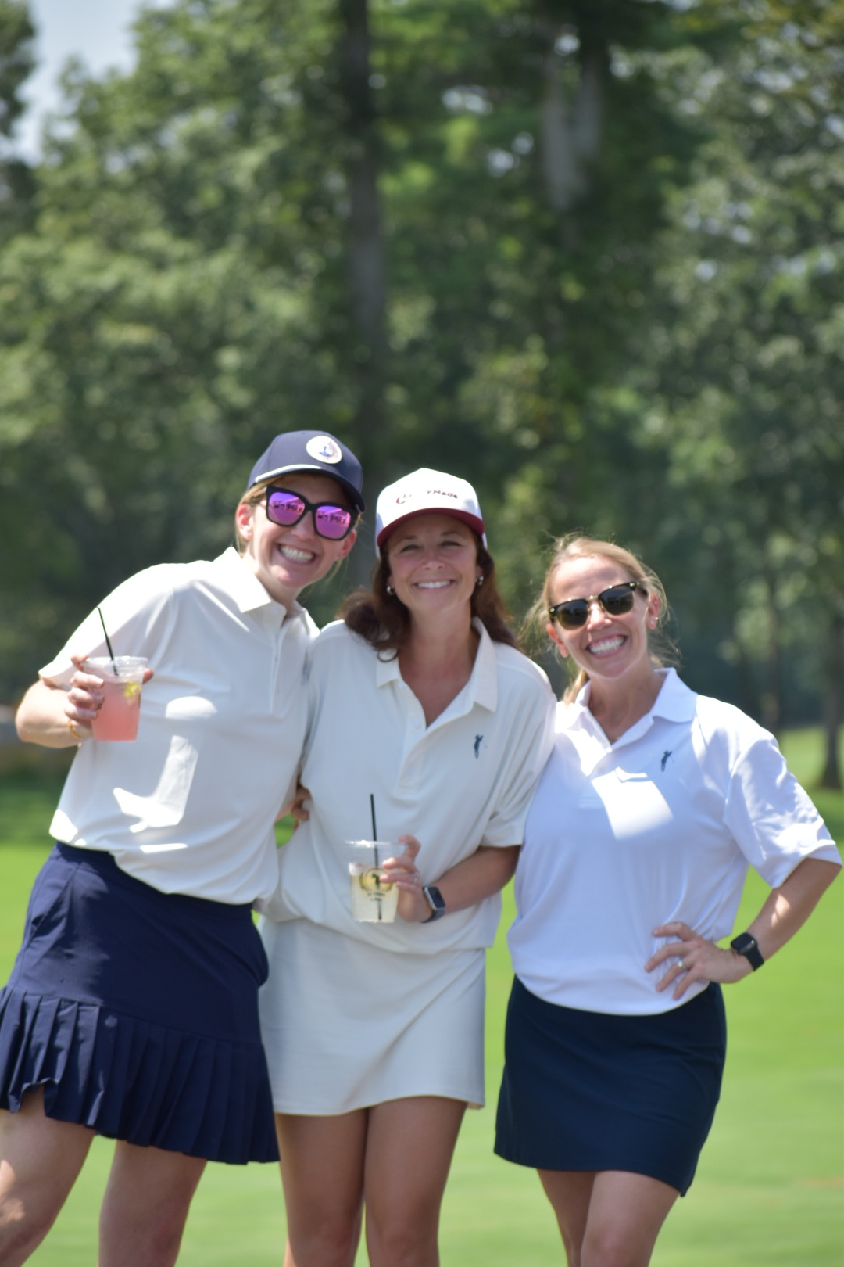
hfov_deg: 7.0
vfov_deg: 10.5
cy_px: 634
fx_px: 6857
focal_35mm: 195
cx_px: 422
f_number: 5.6
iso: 200
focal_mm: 130
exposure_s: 1/640
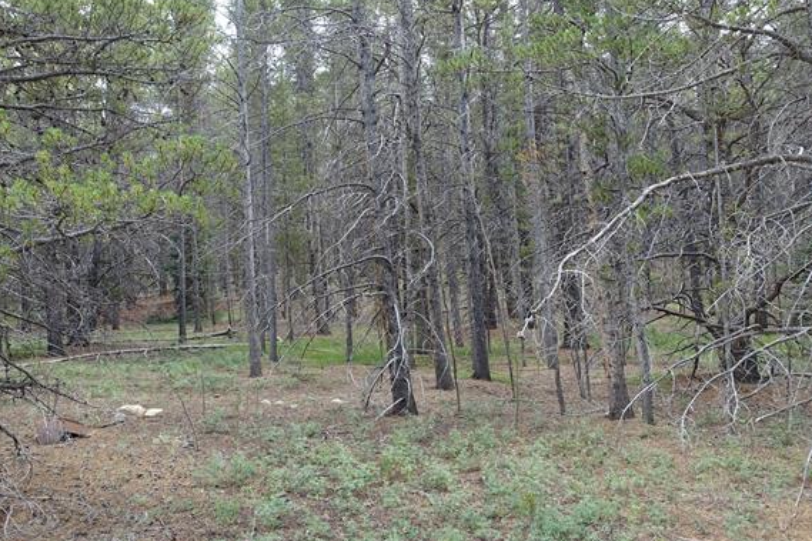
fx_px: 609
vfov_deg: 47.8
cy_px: 294
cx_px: 375
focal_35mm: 27
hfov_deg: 67.3
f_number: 3.5
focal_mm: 8.8
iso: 125
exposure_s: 1/80
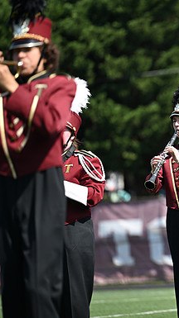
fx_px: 2672
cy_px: 159
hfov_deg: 3.8
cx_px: 212
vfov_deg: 6.8
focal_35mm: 316
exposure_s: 1/2000
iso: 220
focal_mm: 200
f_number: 2.8
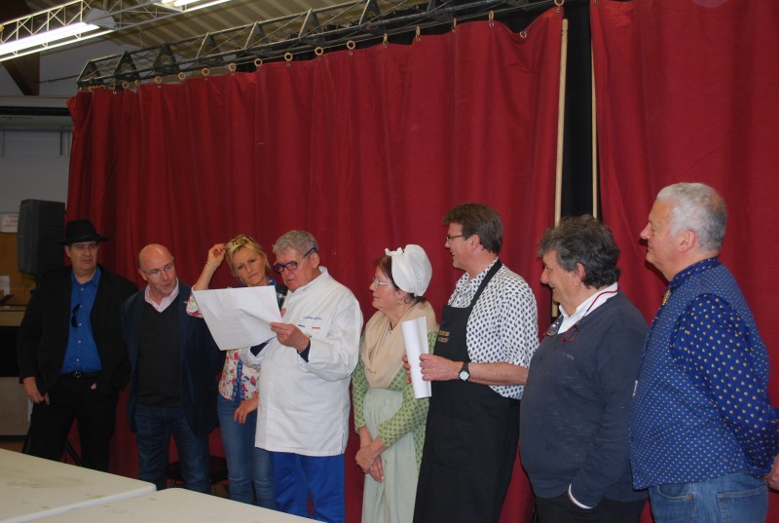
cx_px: 390
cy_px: 262
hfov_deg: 49.5
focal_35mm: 39
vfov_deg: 34.4
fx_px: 846
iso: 200
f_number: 4.5
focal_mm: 26
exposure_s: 1/60
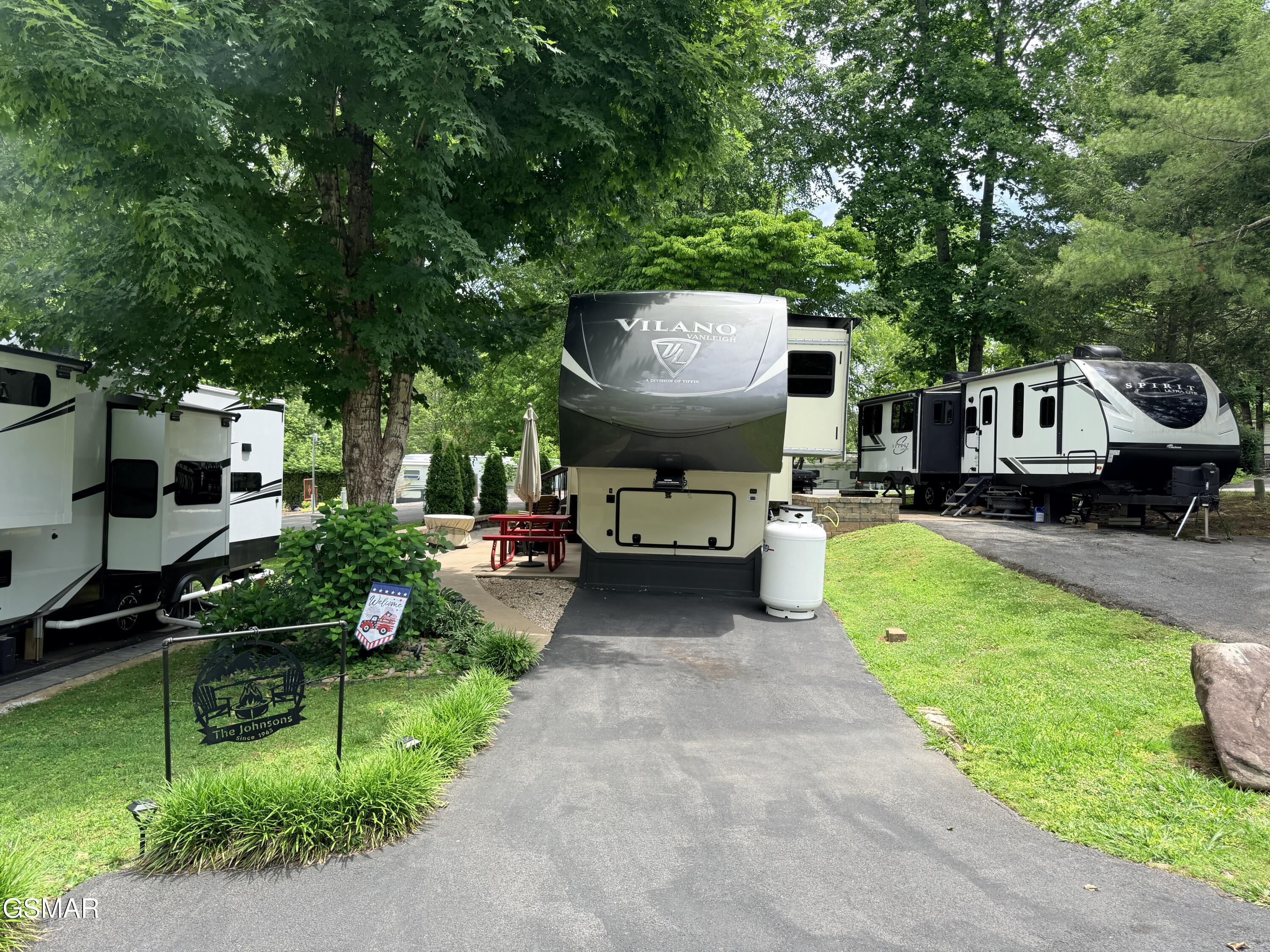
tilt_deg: -0.5
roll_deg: -2.3
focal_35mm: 24
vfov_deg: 56.8
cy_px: 476
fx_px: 881
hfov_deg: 71.6
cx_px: 635
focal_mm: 6.76
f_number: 1.78
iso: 80
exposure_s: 1/1727
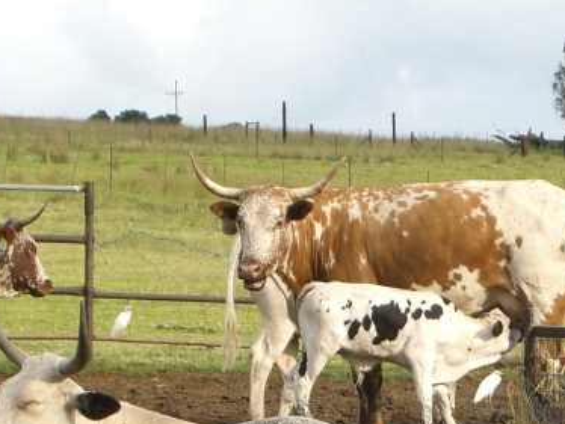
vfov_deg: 5.7
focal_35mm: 260
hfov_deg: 7.6
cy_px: 421
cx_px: 489
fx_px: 4246
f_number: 6.9
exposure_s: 1/200
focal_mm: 19.7
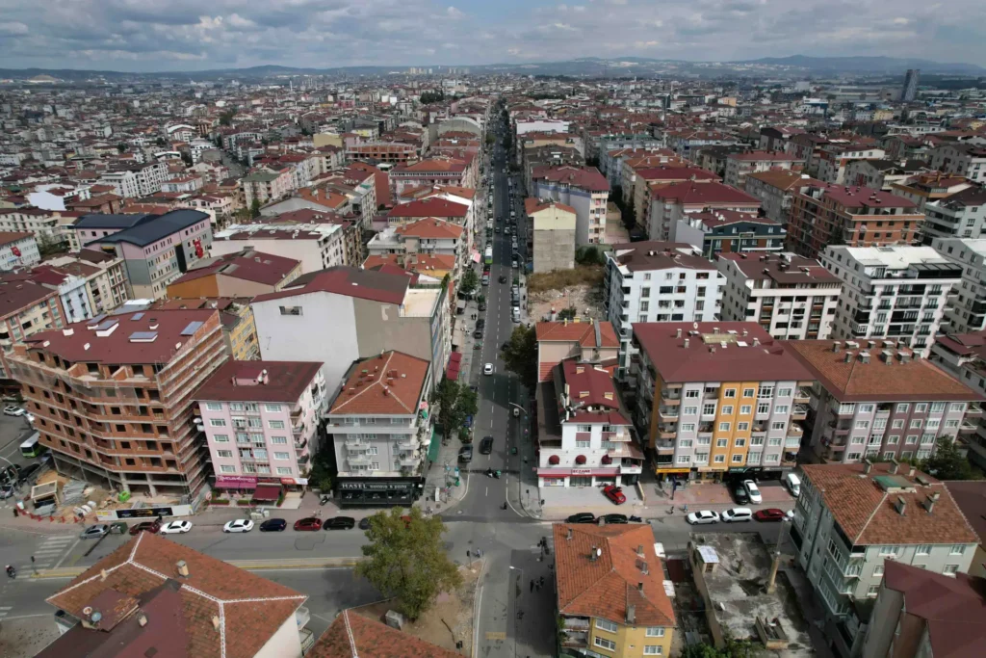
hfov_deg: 78.6
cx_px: 493
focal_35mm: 22
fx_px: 603
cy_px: 329
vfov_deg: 57.2
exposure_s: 1/5000
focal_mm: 8.38
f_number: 2.8
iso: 110
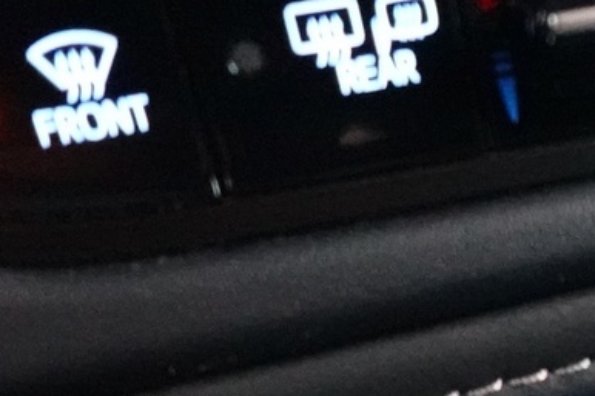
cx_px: 768
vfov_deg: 15.2
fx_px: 1388
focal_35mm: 84
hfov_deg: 21.9
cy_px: 569
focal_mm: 7.6
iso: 6400
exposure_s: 1/25
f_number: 2
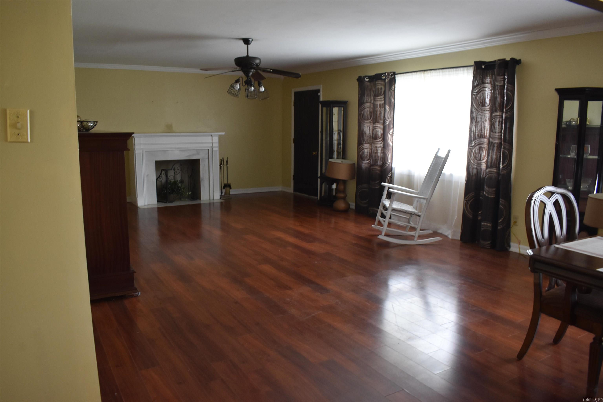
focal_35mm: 27
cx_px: 302
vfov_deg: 47.9
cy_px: 201
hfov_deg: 67.4
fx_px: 452
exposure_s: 1/25
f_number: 5
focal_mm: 18
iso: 800
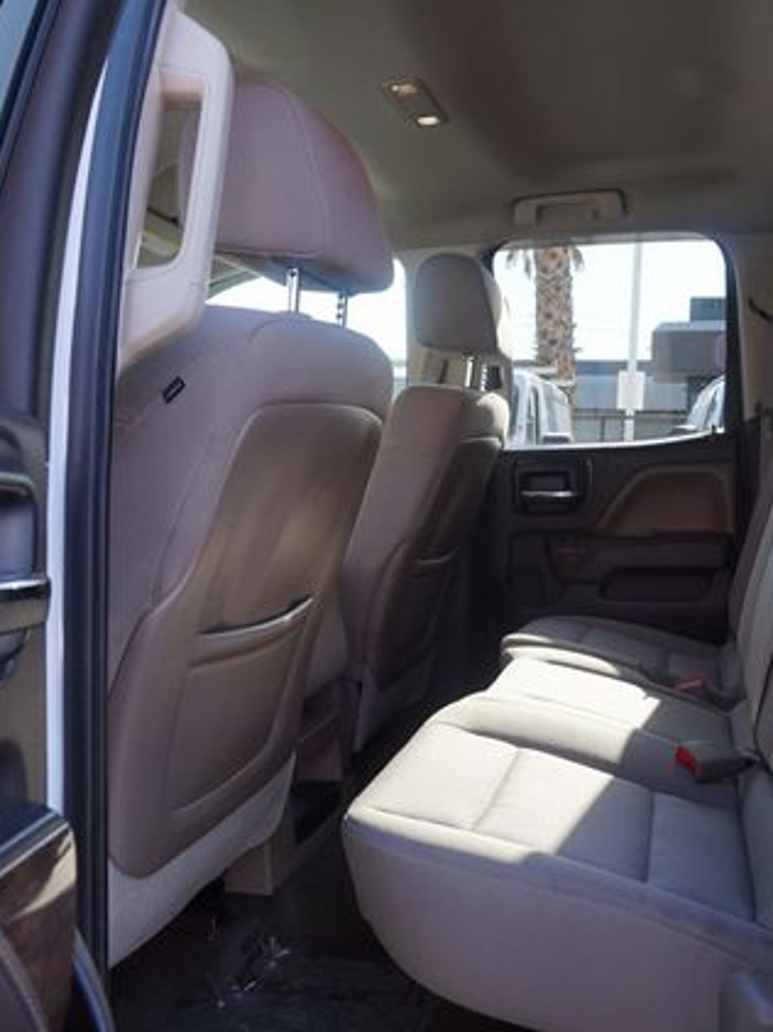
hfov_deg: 40.6
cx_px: 421
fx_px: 1043
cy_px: 516
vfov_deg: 52.7
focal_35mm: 35
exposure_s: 1/80
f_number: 5
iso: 100
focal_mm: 16
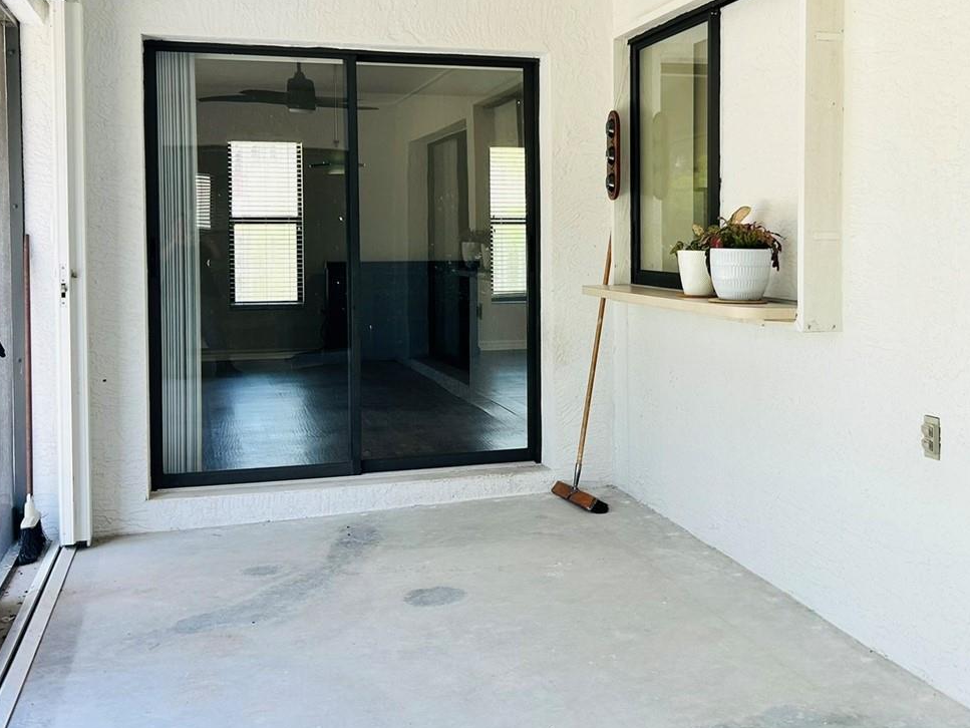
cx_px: 596
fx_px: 1205
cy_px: 276
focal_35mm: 43
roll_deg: +0.5
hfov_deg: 43.5
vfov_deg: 33.5
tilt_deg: -2.2
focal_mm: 5.7
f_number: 1.5
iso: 40
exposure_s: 1/216
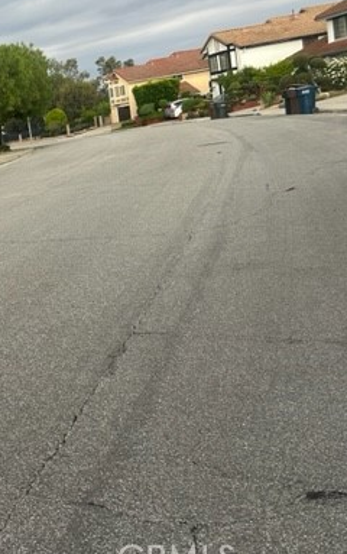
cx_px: -69
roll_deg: +9.9
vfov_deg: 43.3
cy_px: 231
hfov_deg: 25.2
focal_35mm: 46
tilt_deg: -7.0
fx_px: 695
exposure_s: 1/578
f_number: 1.5
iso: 50
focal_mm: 5.7
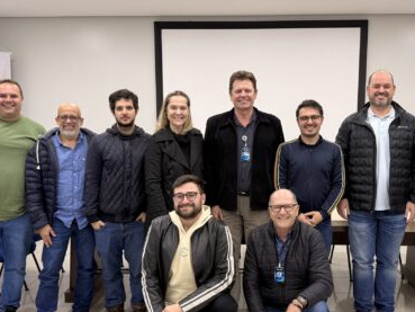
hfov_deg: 47.7
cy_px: 172
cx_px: 236
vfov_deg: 36.8
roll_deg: +0.3
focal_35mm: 39
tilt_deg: -6.1
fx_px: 468
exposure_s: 1/120
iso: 160
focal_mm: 6.76
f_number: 1.78
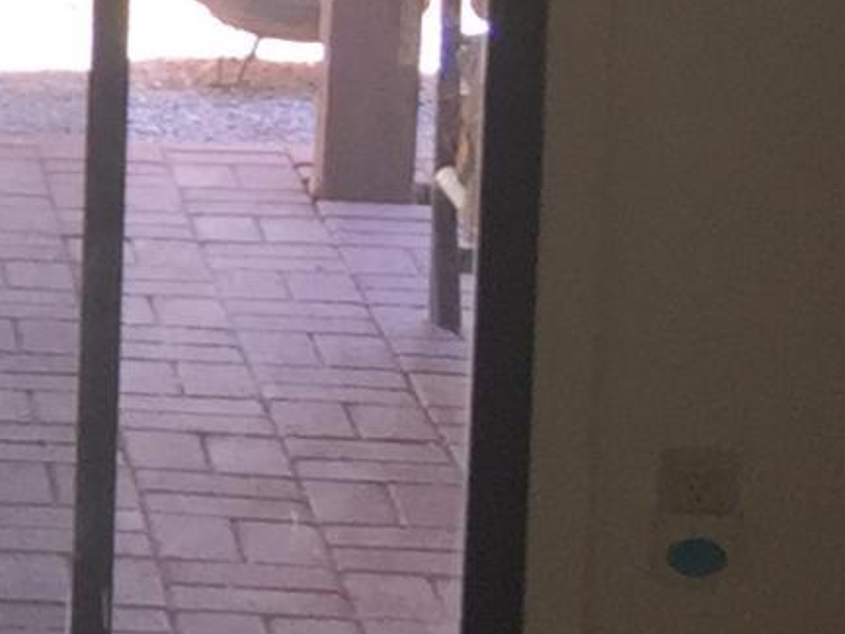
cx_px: -1060
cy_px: -160
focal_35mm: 201
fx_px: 4908
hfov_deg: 9.0
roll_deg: +0.1
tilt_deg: -7.1
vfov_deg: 7.3
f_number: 2.2
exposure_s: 1/120
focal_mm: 4.15
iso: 50
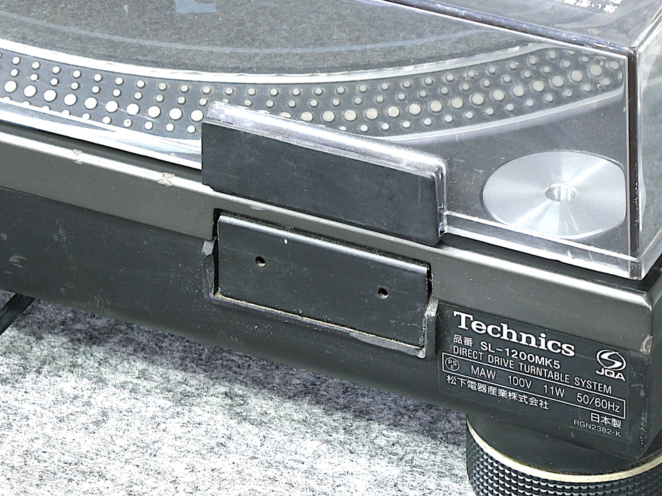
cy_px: 248
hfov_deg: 9.2
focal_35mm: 214
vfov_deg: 6.9
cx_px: 331
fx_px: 4093
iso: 200
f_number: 5.6
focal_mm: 38.4
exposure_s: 1/2
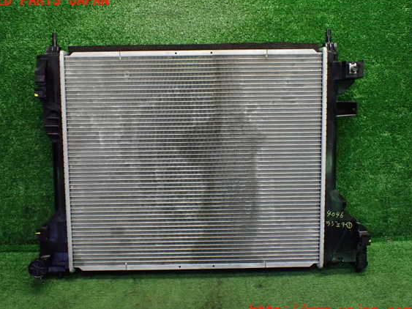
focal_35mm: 32
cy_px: 156
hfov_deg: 56.8
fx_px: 381
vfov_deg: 44.1
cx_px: 195
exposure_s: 1/125
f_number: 2.3
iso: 500
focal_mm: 5.4
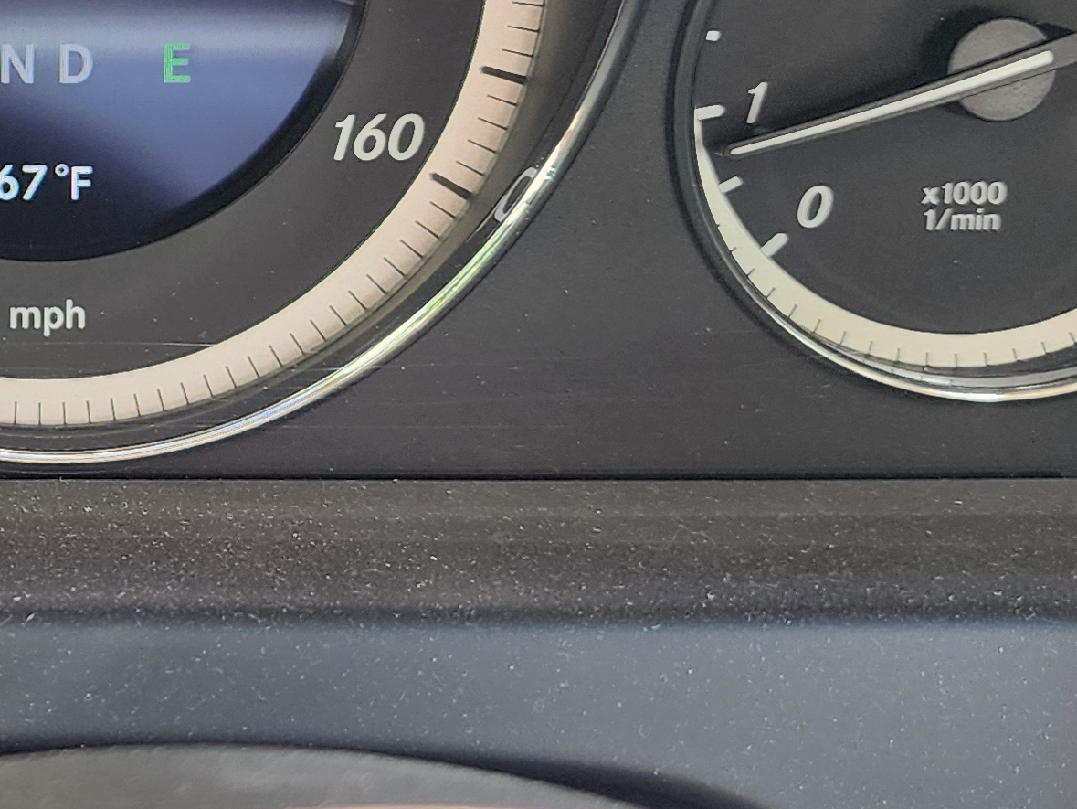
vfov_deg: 18.6
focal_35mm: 78
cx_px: -162
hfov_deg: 23.2
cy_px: 93
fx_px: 2428
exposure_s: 1/180
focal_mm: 6.4
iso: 125
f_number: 1.8
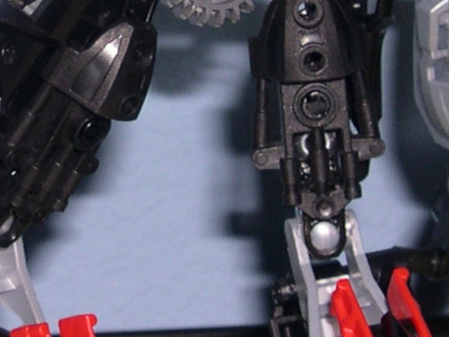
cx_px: -1
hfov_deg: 11.1
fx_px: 2296
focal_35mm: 177
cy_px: 84
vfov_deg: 8.4
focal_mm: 8
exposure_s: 1/60
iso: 100
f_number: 7.6
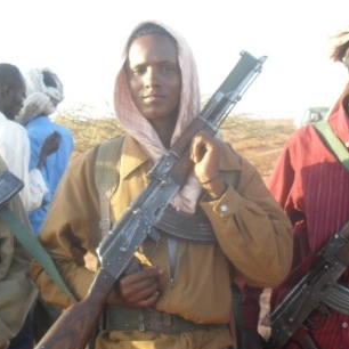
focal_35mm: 81
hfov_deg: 21.3
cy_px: 252
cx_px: 229
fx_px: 924
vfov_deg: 21.2
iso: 100
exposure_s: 1/125
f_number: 3.2
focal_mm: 6.3
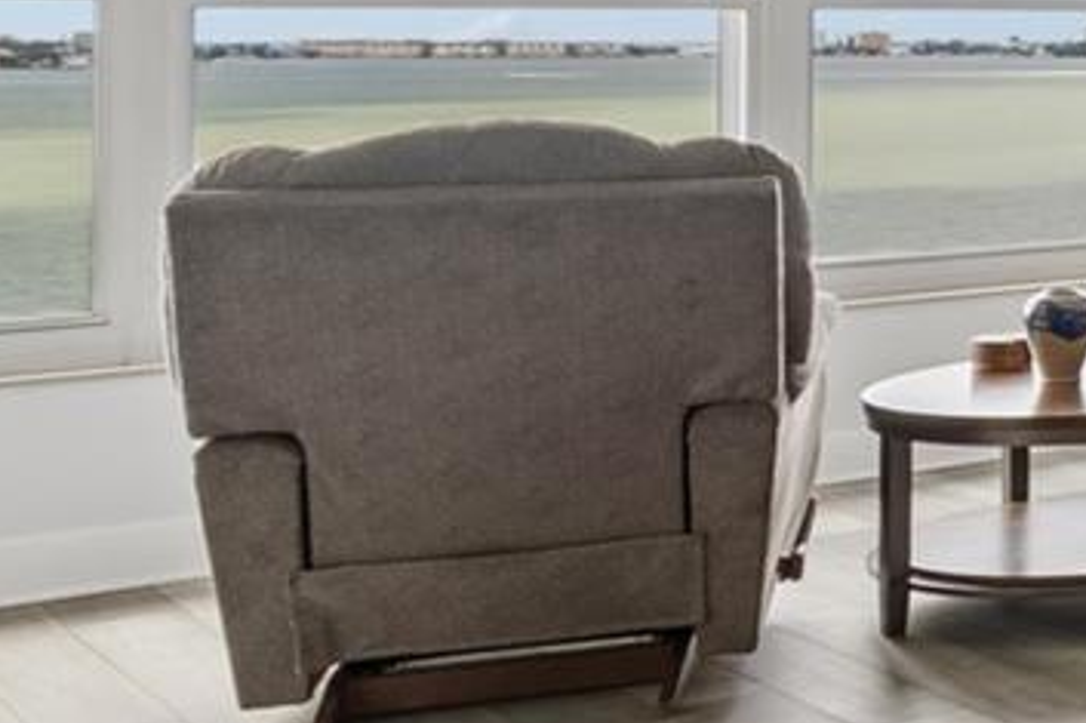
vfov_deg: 19.3
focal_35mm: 68
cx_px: 2086
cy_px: -49
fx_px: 2050
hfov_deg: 19.5
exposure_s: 1/60
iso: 100
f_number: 4.5
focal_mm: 10
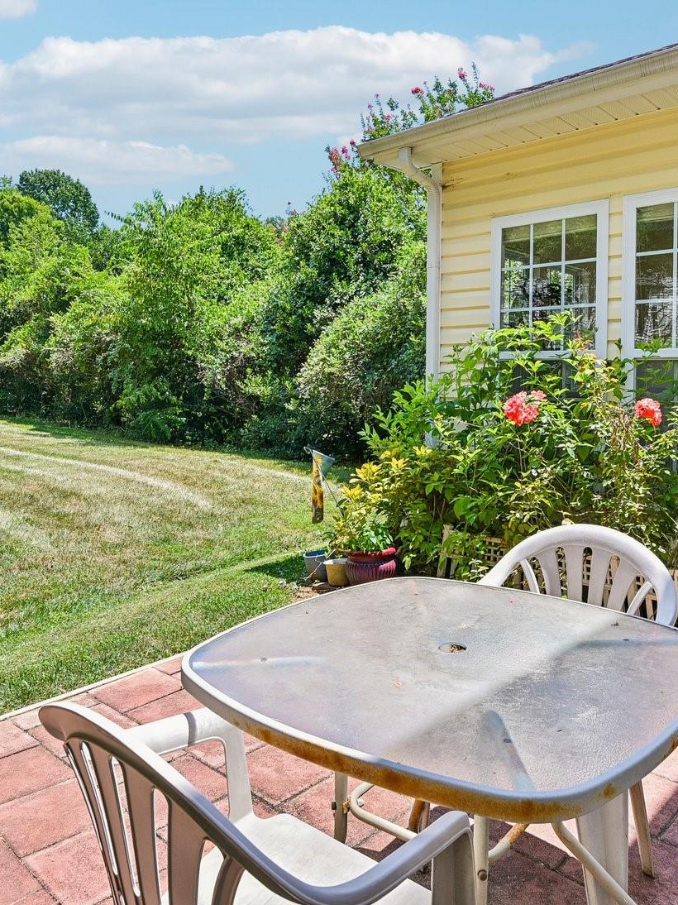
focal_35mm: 27
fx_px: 705
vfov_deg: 65.1
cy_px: 393
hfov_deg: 51.2
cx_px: 389
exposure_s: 1/200
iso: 100
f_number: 8
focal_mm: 15
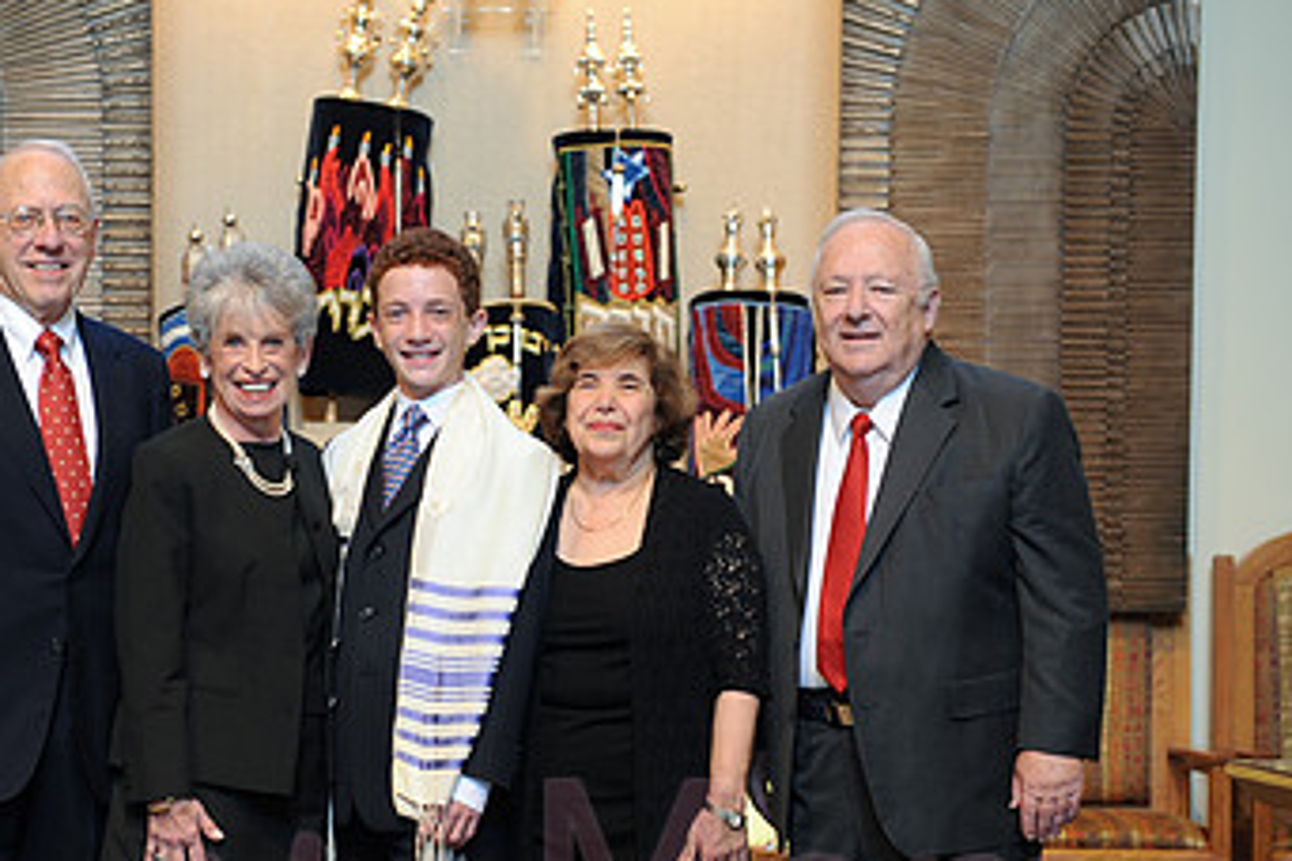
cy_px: 672
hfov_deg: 21.4
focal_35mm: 95
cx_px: 487
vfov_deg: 14.3
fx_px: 3409
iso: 500
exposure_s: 1/50
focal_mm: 56
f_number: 3.5
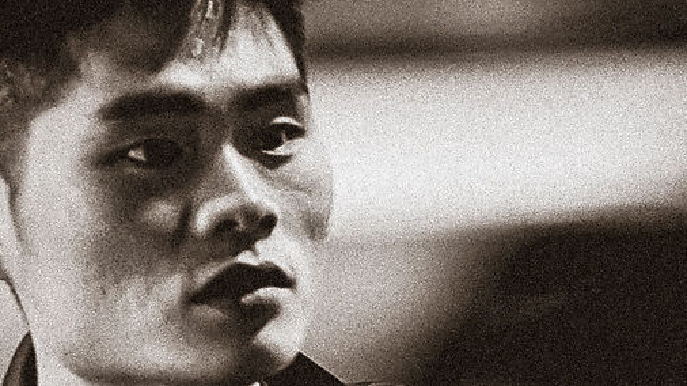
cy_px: 730
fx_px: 16295
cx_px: 620
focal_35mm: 895
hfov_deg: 2.4
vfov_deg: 1.4
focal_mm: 180
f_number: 2.8
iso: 1000
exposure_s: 1/13
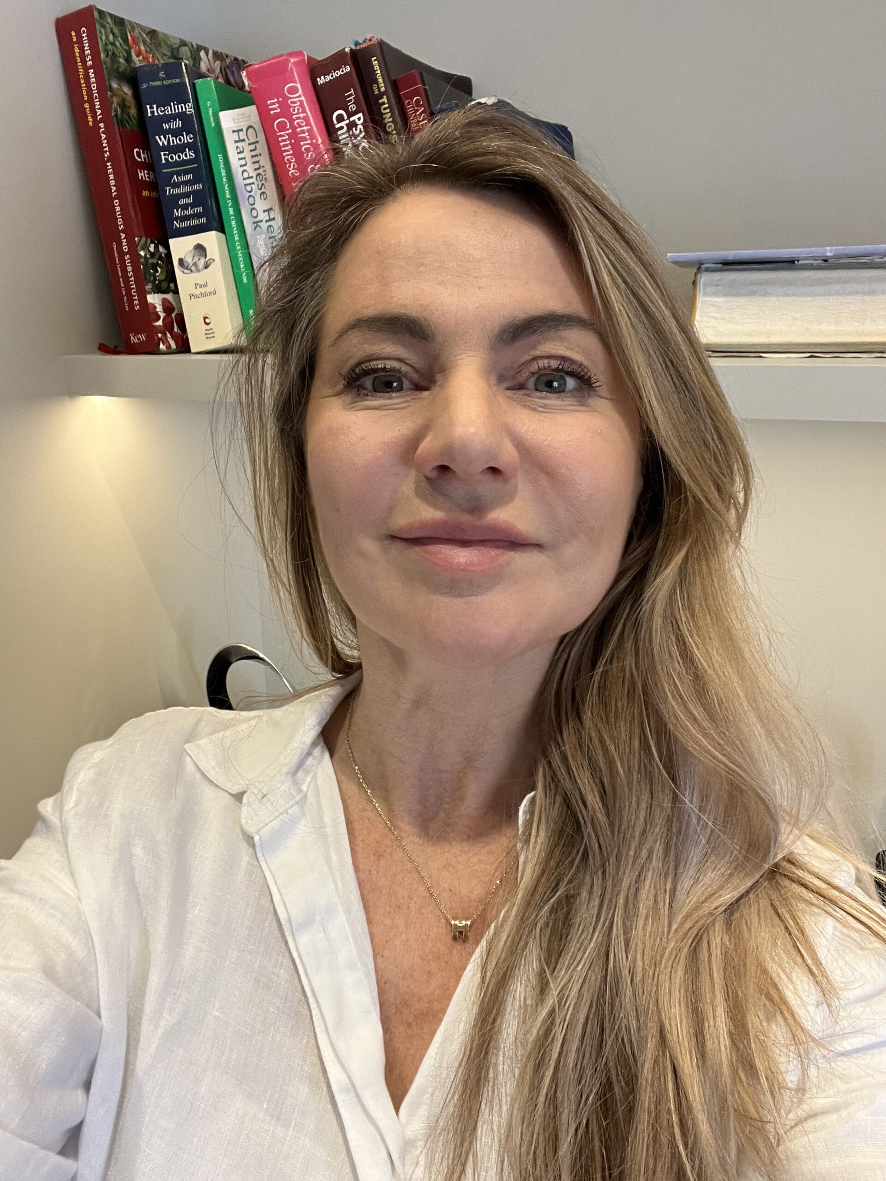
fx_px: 1024
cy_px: 590
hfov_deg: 46.8
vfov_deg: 60.0
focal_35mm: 30
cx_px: 443
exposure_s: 1/50
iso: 200
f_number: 2.2
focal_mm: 2.71
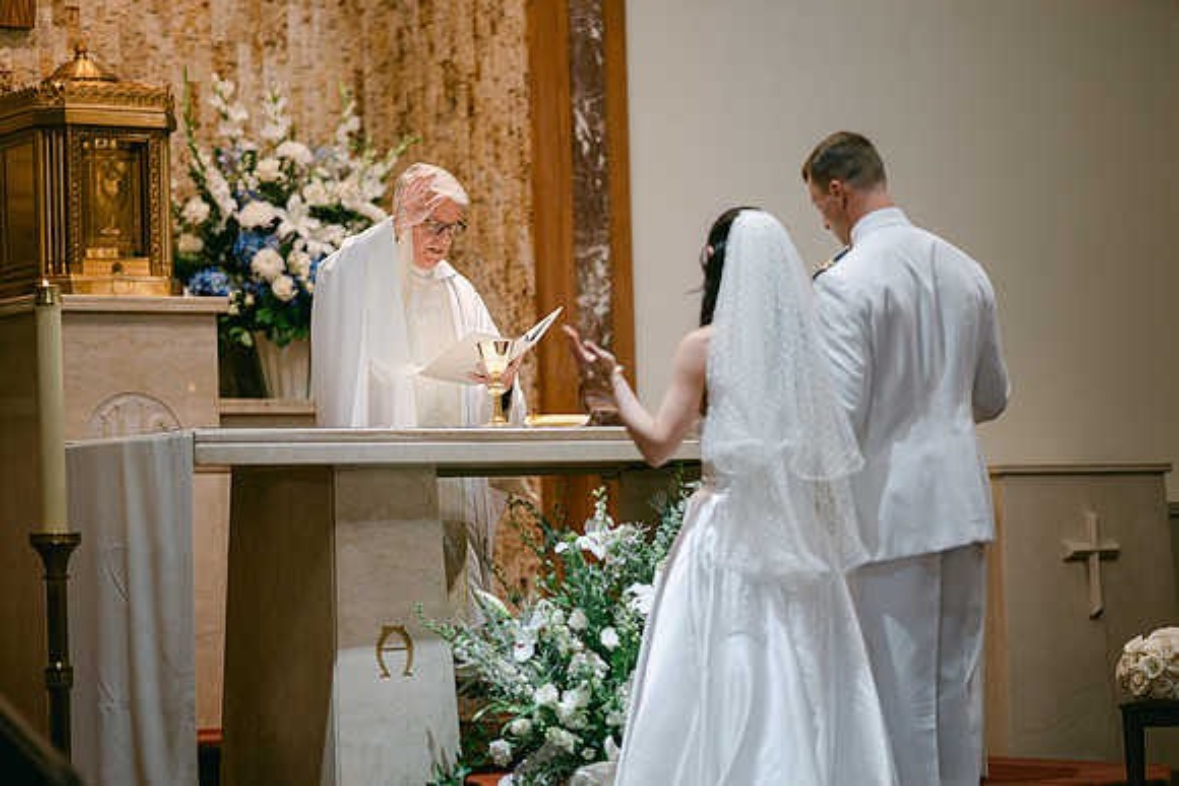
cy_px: 388
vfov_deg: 12.7
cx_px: 576
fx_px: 3547
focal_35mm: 108
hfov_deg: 18.9
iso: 125
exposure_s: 1/125
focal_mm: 105
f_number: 1.4
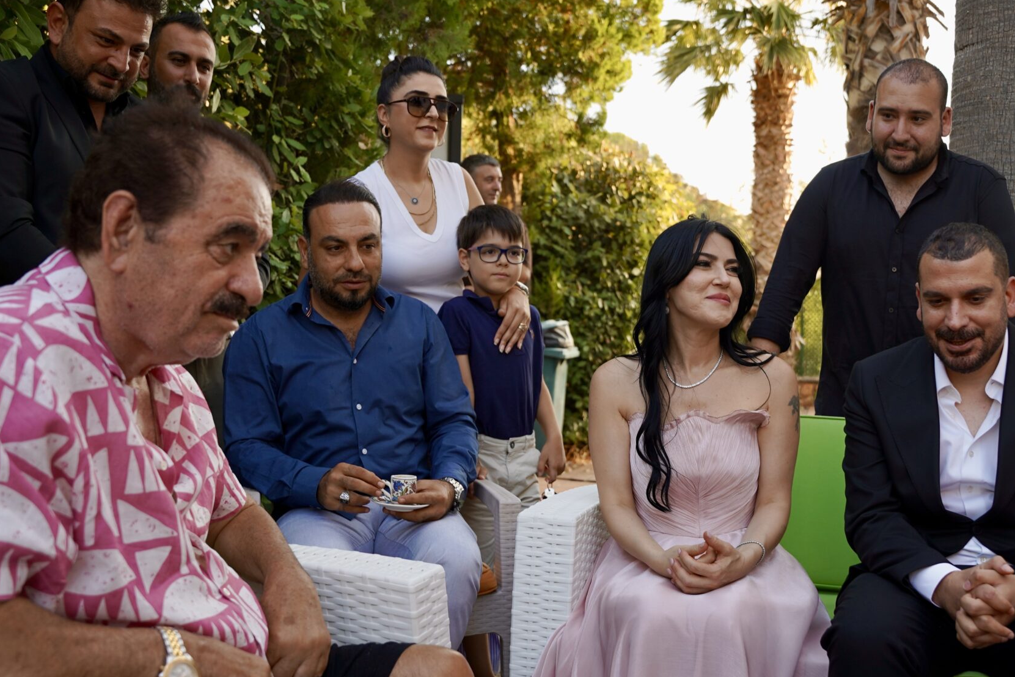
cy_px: 409
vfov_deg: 35.8
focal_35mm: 37
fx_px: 1043
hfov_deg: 51.8
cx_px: 564
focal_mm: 24
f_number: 3.2
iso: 125
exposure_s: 1/100
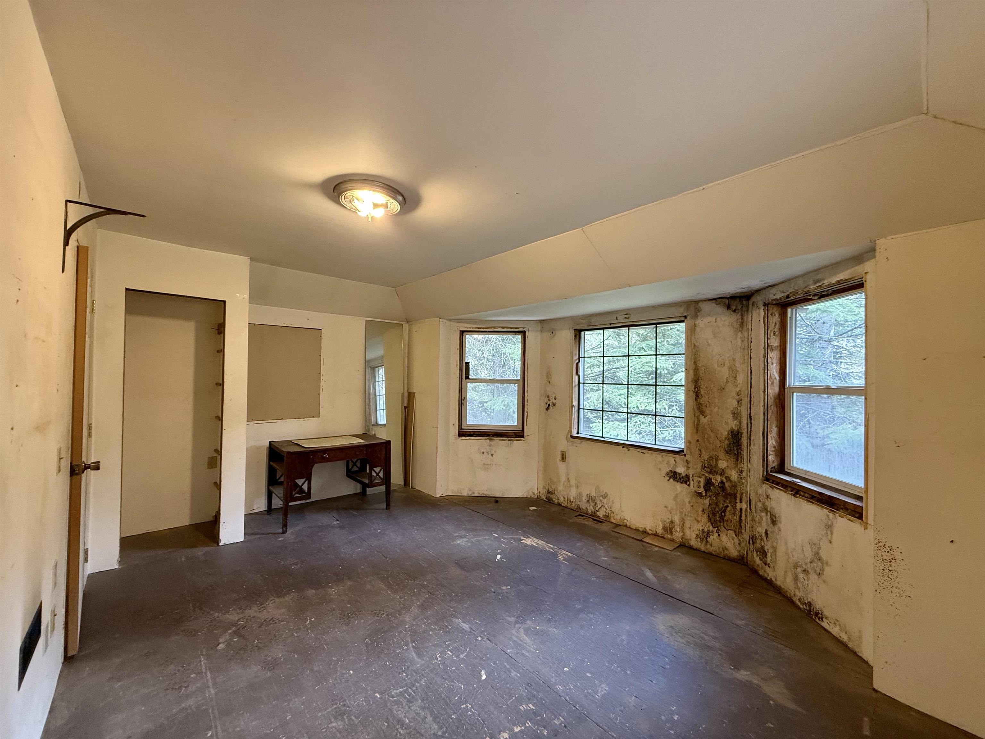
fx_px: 398
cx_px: 492
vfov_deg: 85.7
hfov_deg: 102.1
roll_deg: -1.0
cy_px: 370
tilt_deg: +1.2
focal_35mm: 14
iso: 320
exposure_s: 1/85
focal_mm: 2.22
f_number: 2.2
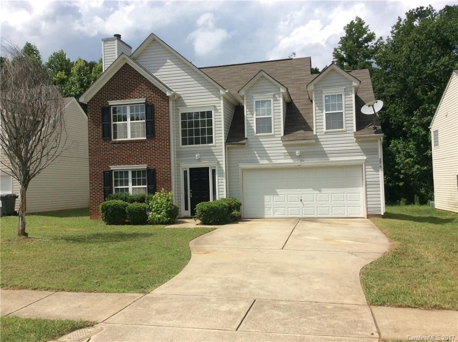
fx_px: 423
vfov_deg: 44.0
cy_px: 171
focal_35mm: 32
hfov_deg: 56.9
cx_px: 229
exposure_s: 1/2119
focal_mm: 3.3
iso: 32
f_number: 2.4
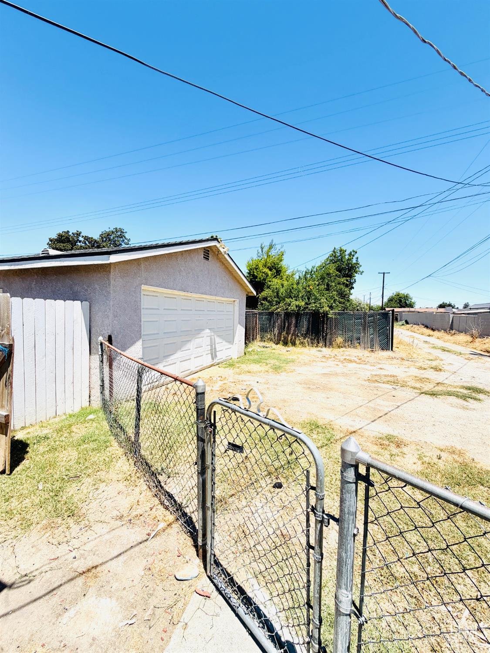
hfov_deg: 85.7
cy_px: 326
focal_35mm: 14
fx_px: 264
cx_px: 245
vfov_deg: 102.0
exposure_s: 1/1259
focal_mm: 2.22
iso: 20
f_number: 2.2
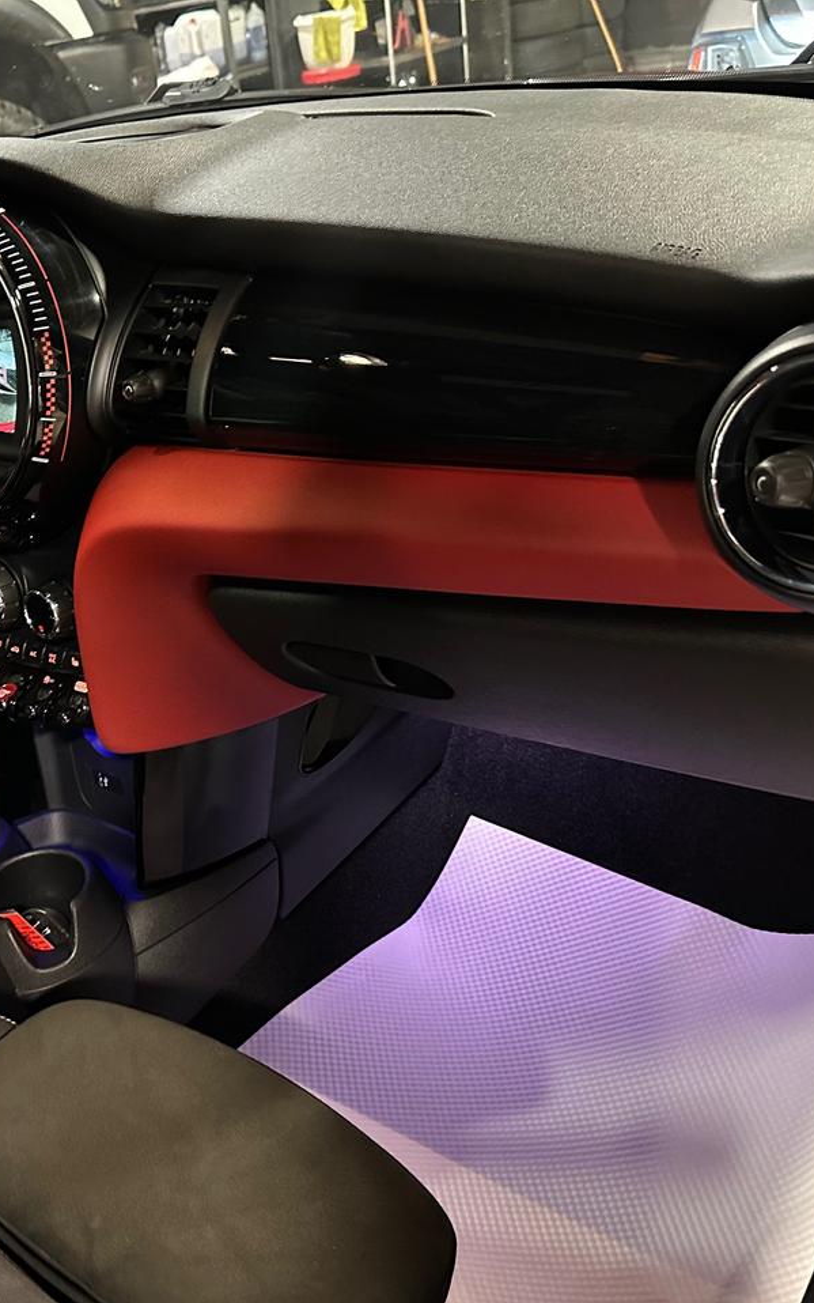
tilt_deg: -27.5
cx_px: 202
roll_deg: +10.1
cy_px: 652
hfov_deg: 36.4
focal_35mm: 34
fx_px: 1206
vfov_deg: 56.7
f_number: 1.78
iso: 1000
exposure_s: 1/30
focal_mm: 6.86
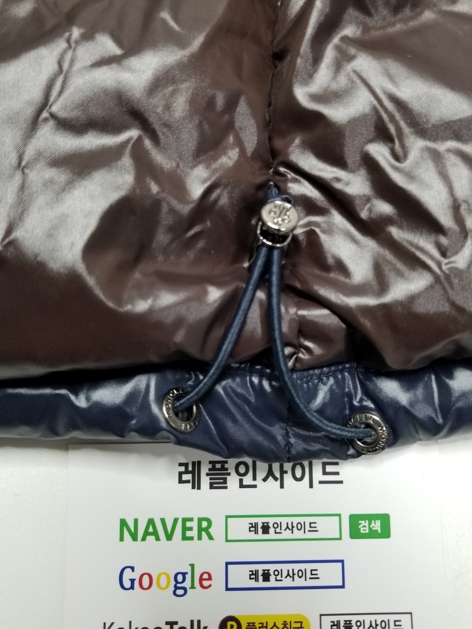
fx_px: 473
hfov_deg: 53.1
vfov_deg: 67.3
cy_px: 314
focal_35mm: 26
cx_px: 236
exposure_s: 1/50
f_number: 1.7
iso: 100
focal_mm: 4.25
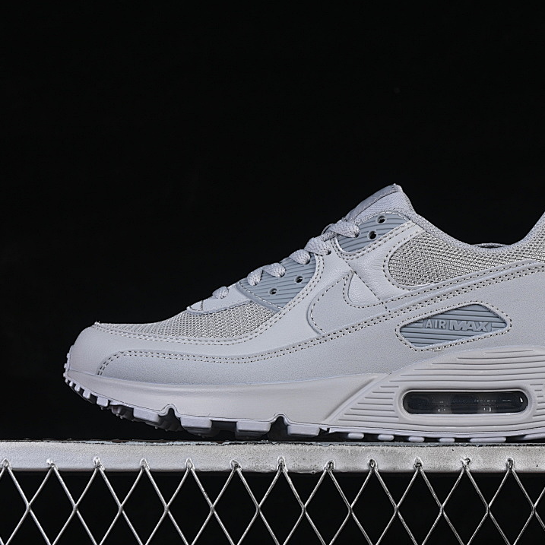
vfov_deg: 18.1
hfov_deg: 18.1
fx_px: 1710
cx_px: 350
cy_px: 272
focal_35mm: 96
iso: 160
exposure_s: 1/80
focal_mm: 50
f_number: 8
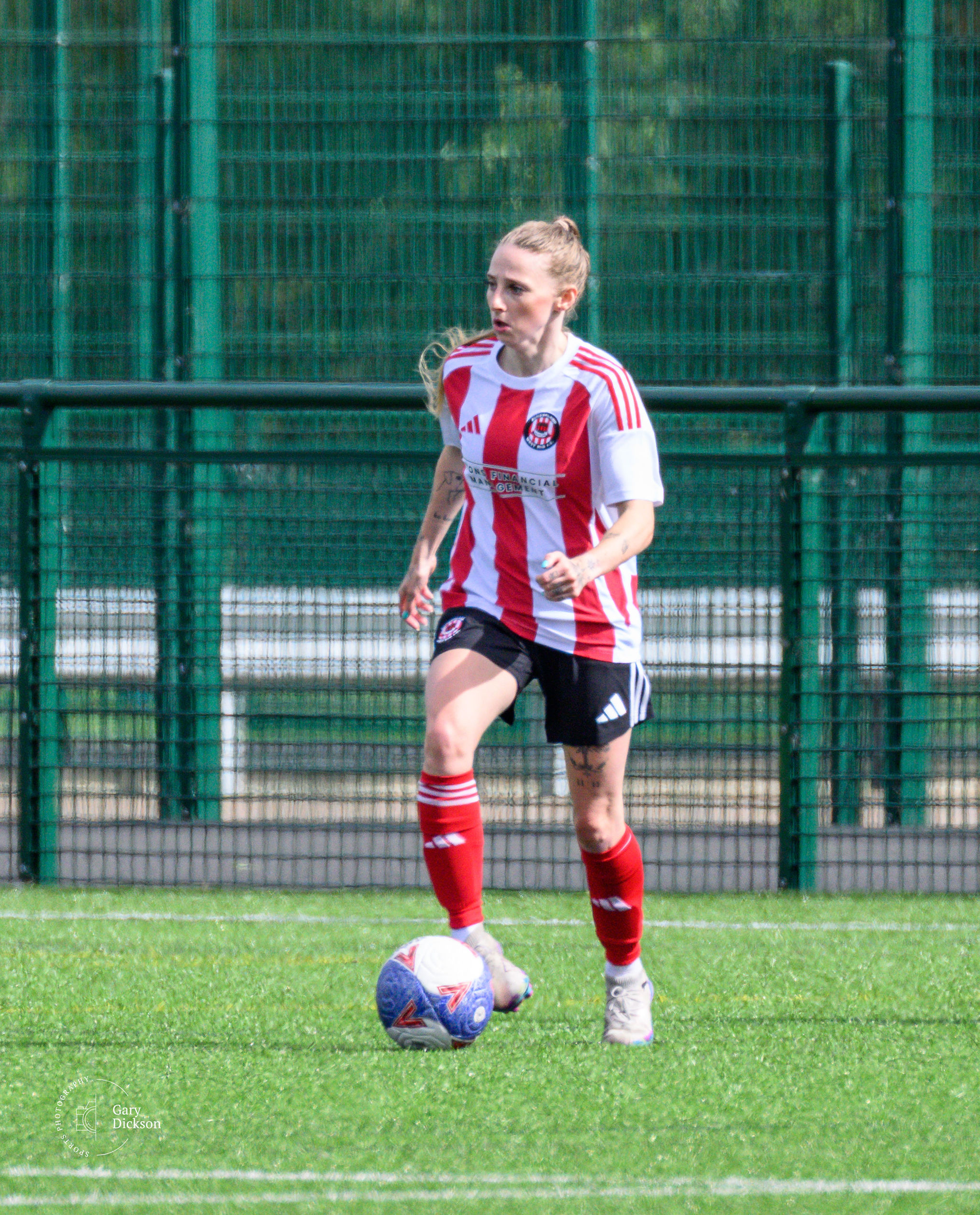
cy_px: 458
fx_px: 41706
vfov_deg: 1.7
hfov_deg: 1.3
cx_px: 671
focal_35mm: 1156
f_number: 5.6
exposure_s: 1/2500
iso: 800
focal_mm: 400
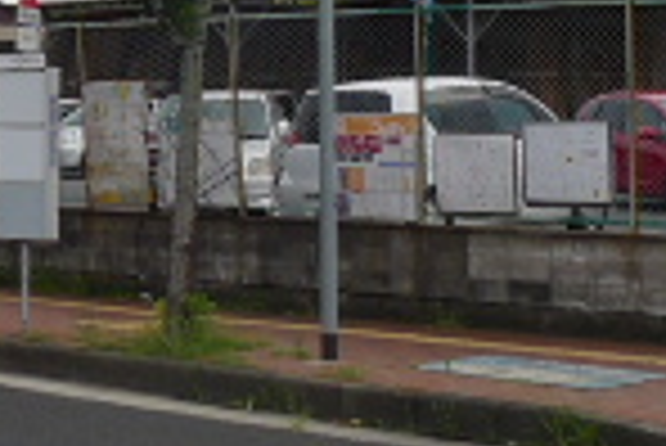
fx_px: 2555
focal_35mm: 138
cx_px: 40
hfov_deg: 14.7
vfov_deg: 9.8
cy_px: -104
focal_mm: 6.8
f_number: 4
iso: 80
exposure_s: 1/640
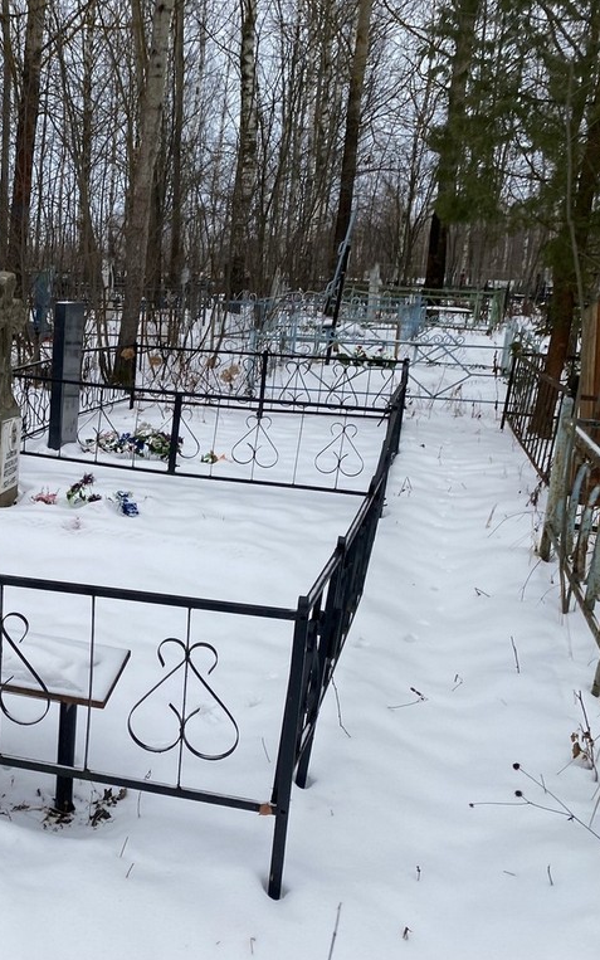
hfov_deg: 32.2
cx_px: 24
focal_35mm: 37
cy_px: 478
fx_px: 968
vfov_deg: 52.7
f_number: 1.8
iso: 40
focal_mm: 4.25
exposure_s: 1/122
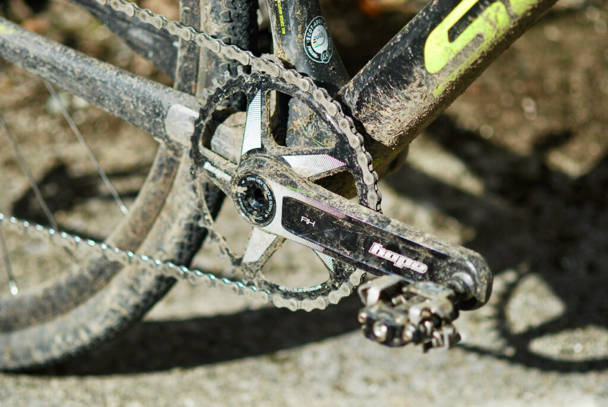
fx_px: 2664
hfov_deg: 13.0
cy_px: 204
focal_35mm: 158
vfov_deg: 8.7
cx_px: 304
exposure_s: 1/1250
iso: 100
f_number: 3
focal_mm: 105
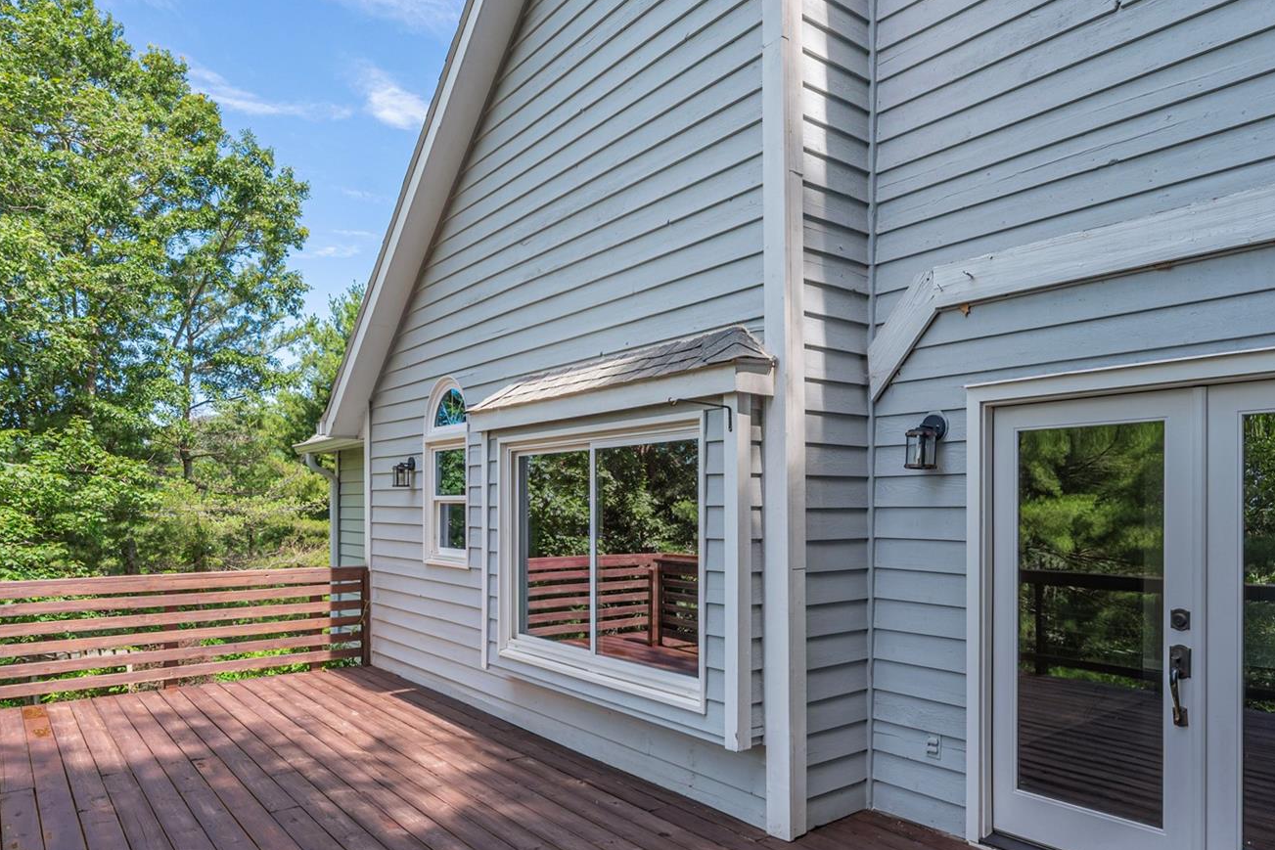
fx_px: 779
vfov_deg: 57.1
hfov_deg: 78.2
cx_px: 717
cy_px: 474
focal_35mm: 22
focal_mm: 14
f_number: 8
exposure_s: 1/800
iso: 320
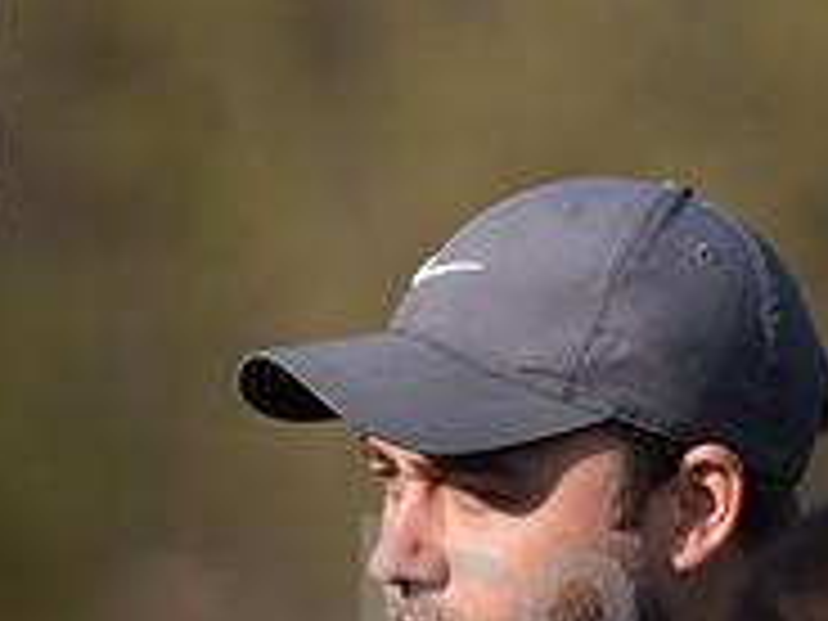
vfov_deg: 1.7
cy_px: 677
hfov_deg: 2.3
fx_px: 21025
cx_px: 500
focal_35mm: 879
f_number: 5.6
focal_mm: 290
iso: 250
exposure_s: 1/1600
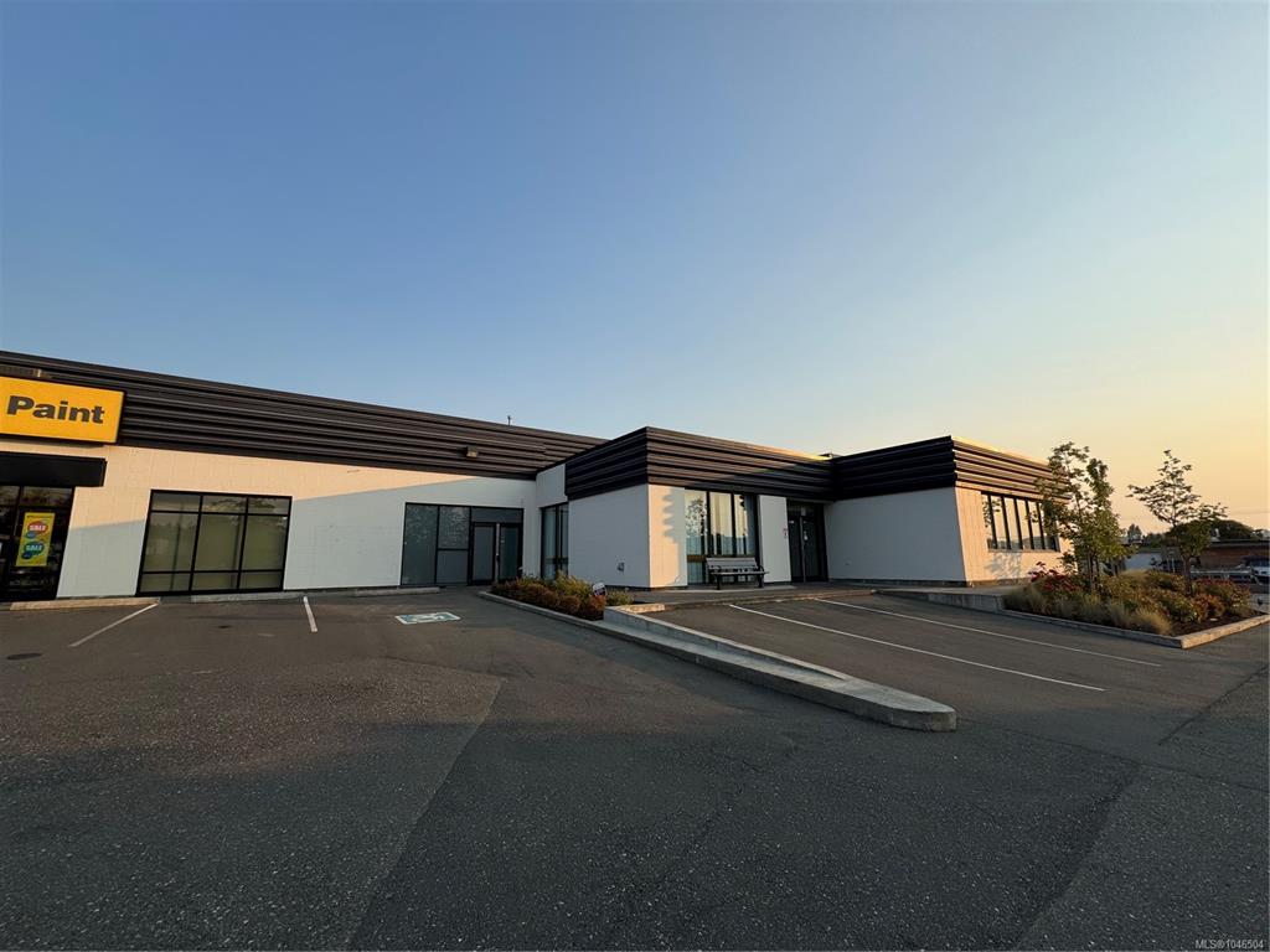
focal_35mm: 14
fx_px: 514
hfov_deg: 102.1
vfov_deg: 85.7
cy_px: 476
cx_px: 635
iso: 50
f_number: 2.2
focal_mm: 2.22
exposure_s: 1/1506
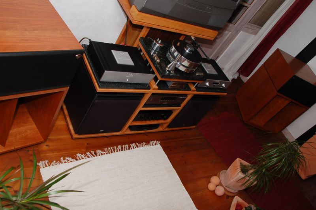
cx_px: 158
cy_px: 105
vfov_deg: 43.5
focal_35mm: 30
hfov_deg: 62.0
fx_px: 263
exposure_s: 1/60
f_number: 6.3
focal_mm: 20
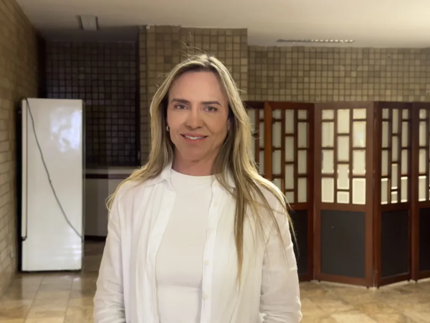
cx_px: 215
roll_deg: -0.7
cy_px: 162
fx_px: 596
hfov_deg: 39.7
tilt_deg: -3.4
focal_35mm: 48
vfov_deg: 30.3
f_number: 1.78
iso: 500
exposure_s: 1/30
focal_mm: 6.76
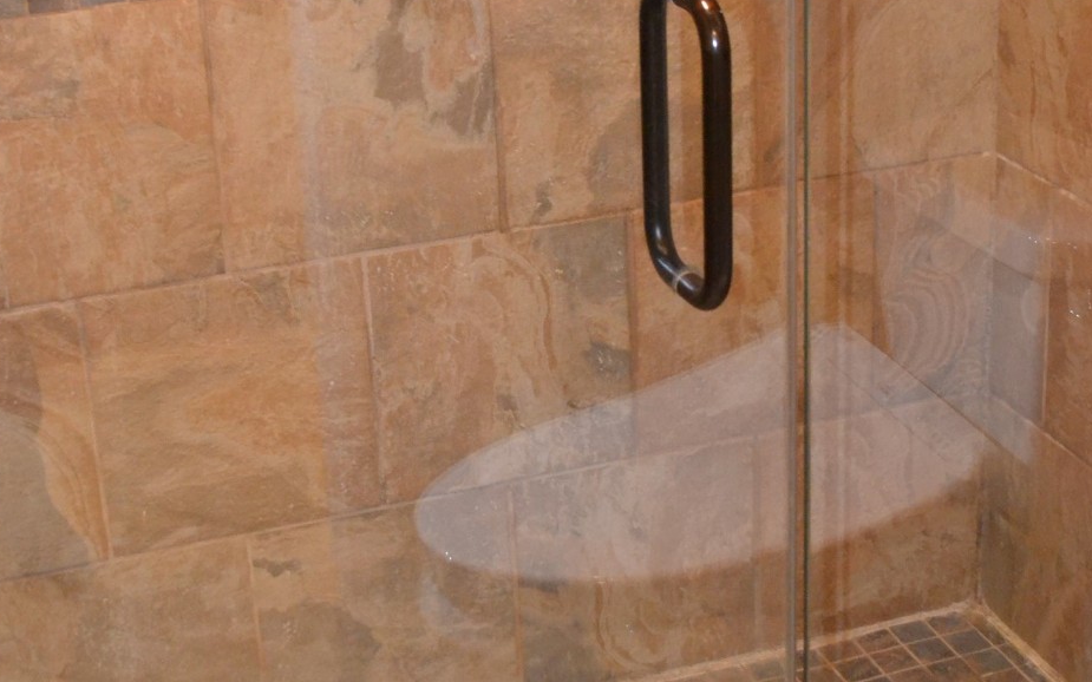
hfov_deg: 31.1
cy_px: 153
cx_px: 511
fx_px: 1964
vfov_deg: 19.5
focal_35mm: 66
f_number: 4.2
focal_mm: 26
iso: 3200
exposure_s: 1/60
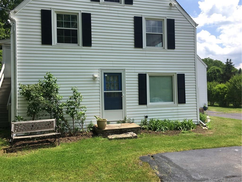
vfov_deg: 48.2
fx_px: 203
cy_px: 91
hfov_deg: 61.7
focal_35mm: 29
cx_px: 121
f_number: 2.2
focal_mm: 4.15
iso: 25
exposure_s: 1/1166
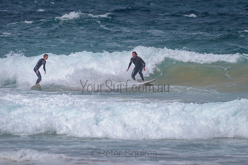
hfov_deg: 3.4
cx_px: 152
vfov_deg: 2.2
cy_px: 71
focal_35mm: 613
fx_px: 4226
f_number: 5.6
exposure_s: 1/2000
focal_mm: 500
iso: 80
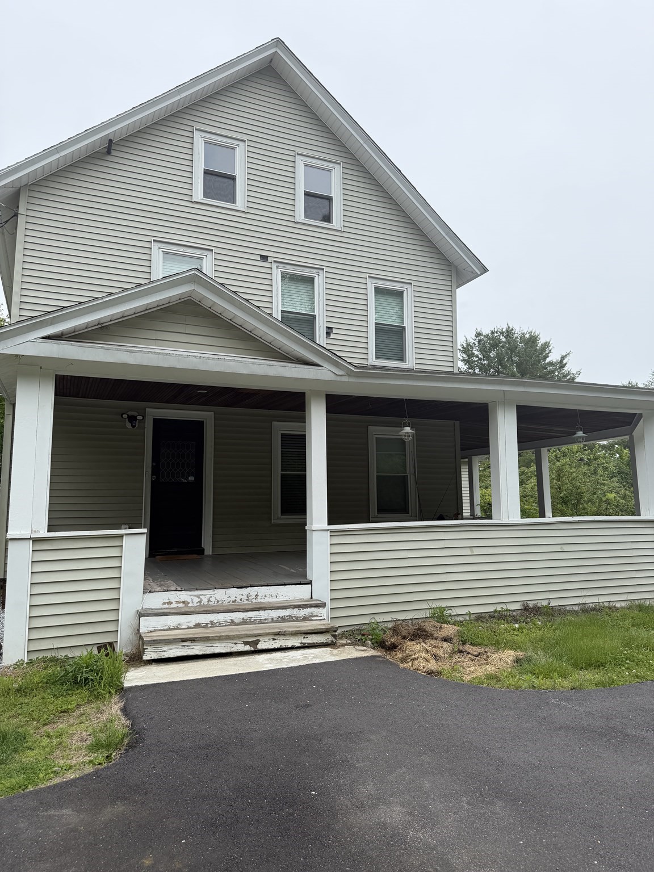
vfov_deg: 71.6
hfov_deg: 56.8
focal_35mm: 24
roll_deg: +0.4
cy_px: 436
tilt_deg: +6.5
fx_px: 605
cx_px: 327
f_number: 1.78
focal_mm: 6.76
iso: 100
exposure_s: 1/4167
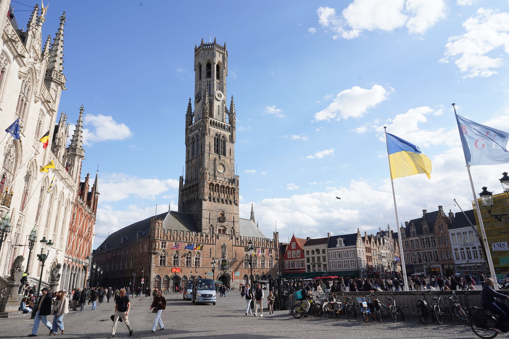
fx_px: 339
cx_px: 254
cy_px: 170
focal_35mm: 24
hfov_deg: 73.7
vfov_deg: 53.1
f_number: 13
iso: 100
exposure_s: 1/100
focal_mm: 24
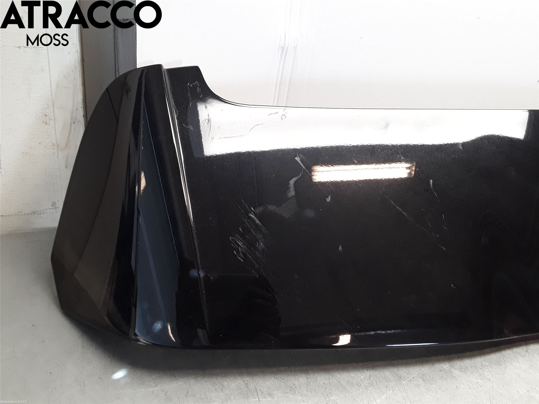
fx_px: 436
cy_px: 202
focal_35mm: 28
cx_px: 270
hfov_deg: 63.4
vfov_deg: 49.7
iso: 50
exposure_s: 1/50
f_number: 1.9
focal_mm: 2.91
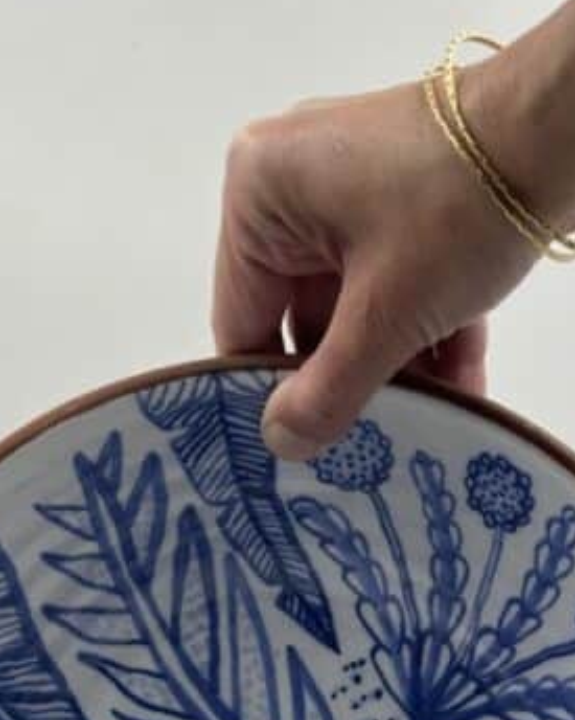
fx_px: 2320
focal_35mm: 109
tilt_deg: -14.2
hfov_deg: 14.1
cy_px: 745
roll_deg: -1.9
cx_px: 274
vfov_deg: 17.2
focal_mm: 6.86
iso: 50
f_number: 1.78
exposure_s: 1/199
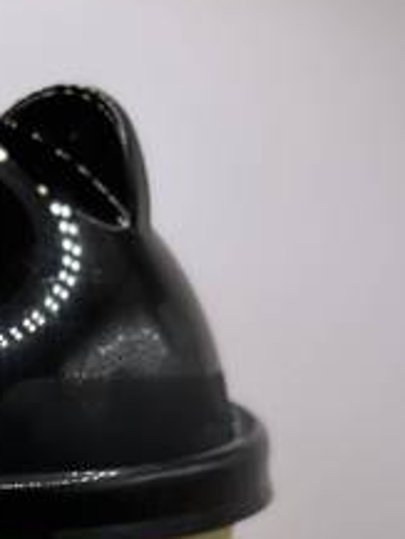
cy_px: 836
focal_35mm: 162
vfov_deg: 11.6
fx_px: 2525
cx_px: -89
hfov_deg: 9.1
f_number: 1.78
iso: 80
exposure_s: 1/962
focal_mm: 6.86
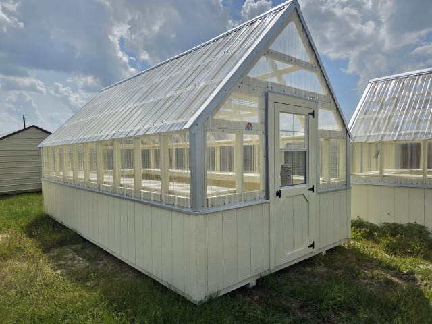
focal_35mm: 23
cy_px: 162
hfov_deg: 73.9
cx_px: 216
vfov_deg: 58.9
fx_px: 287
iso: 50
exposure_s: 1/7944
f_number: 1.7
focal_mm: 6.3
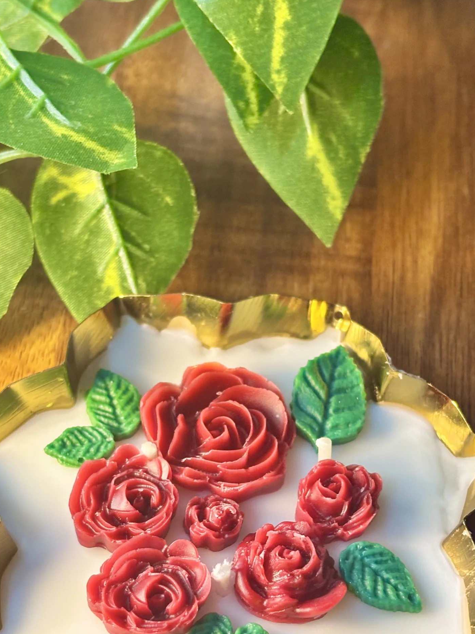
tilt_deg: -51.5
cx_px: 201
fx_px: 1299
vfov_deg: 27.3
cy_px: 419
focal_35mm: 71
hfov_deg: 20.7
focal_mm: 5.96
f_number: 1.6
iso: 125
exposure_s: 1/60
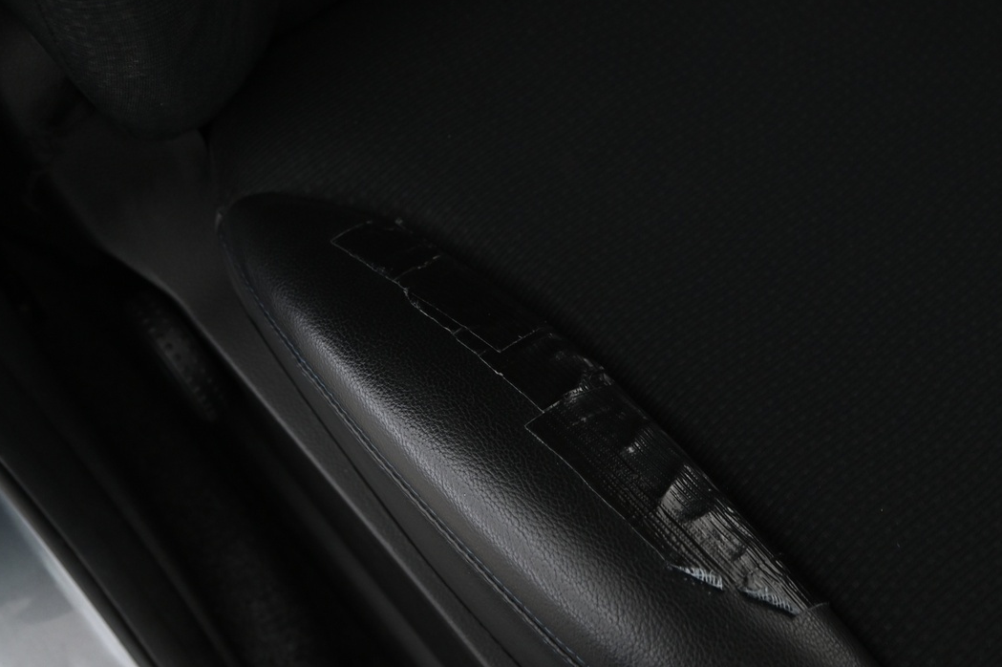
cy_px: 267
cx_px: 581
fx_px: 1335
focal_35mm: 48
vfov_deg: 28.0
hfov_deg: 41.0
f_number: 4
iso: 2000
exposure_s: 1/25
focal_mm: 31
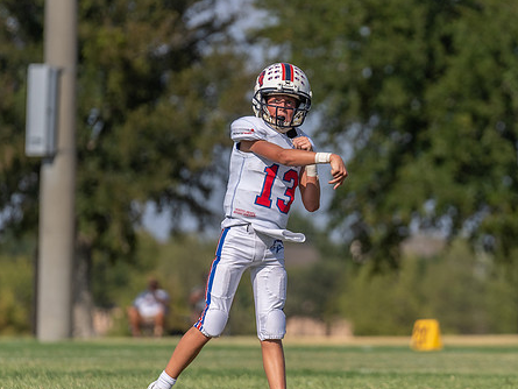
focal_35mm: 411
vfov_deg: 3.6
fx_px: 6152
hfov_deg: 4.8
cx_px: 301
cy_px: 190
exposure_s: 1/2500
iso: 100
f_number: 3.5
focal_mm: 200
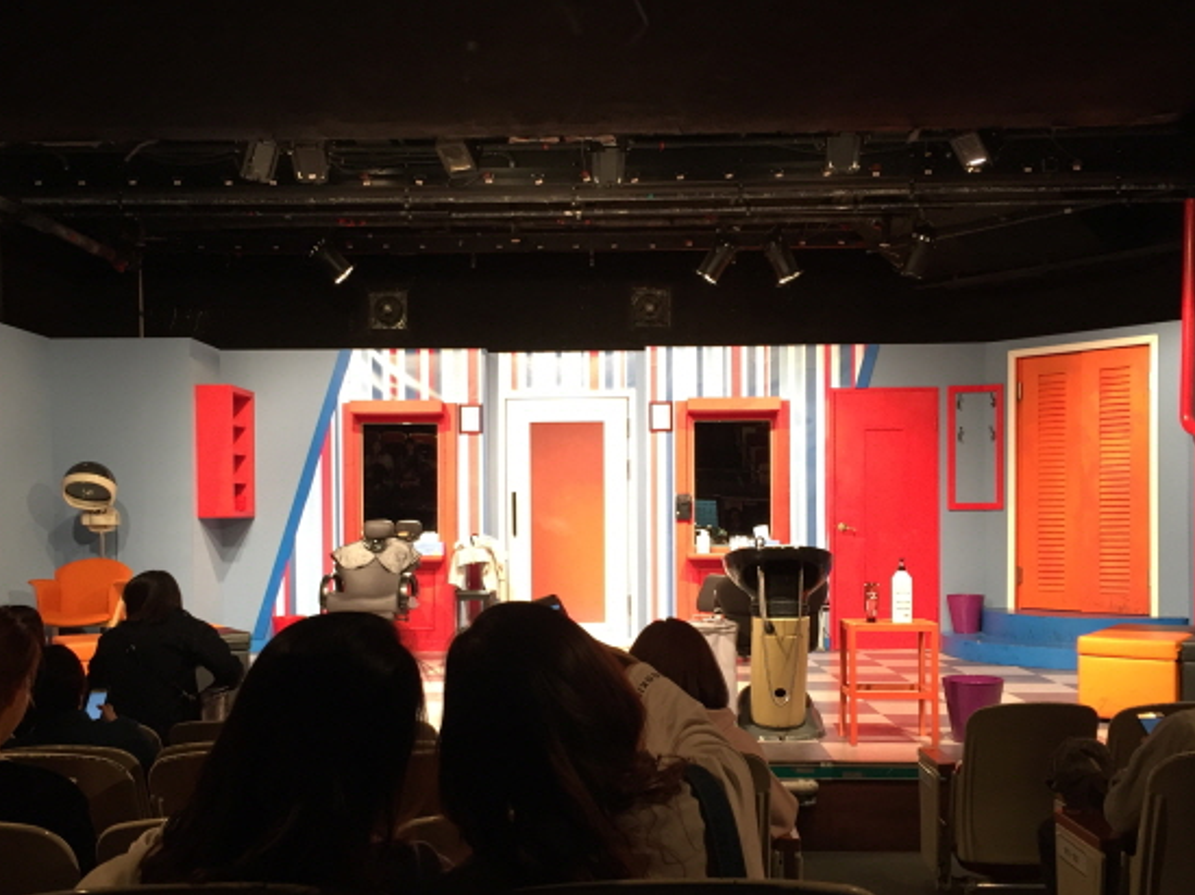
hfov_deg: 50.2
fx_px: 1276
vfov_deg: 38.4
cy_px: 545
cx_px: 590
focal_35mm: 37
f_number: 2.2
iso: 64
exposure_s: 1/30
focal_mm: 4.15
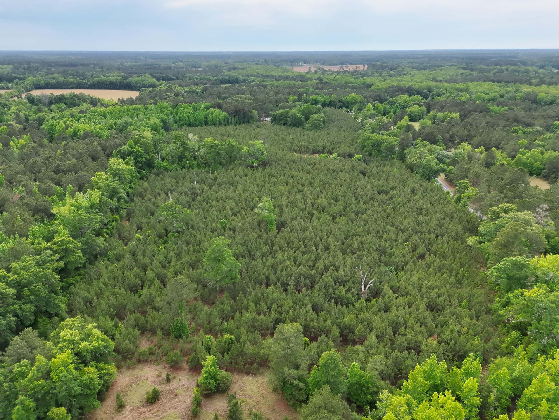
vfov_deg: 56.8
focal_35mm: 24
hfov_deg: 71.6
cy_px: 210
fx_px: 388
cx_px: 280
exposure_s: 1/4000
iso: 280
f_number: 1.7
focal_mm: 6.72
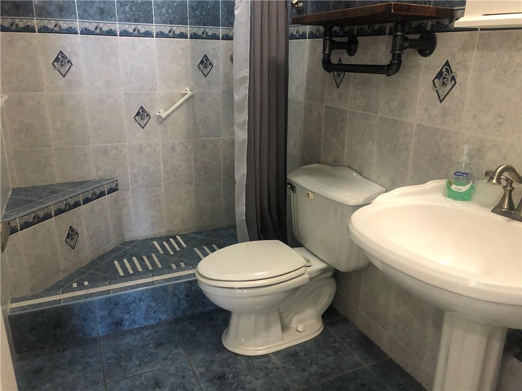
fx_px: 422
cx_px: 261
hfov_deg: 63.4
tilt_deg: -18.8
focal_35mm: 28
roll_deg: -0.7
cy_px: 196
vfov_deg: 49.7
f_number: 1.8
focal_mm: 4
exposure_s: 1/11
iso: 100
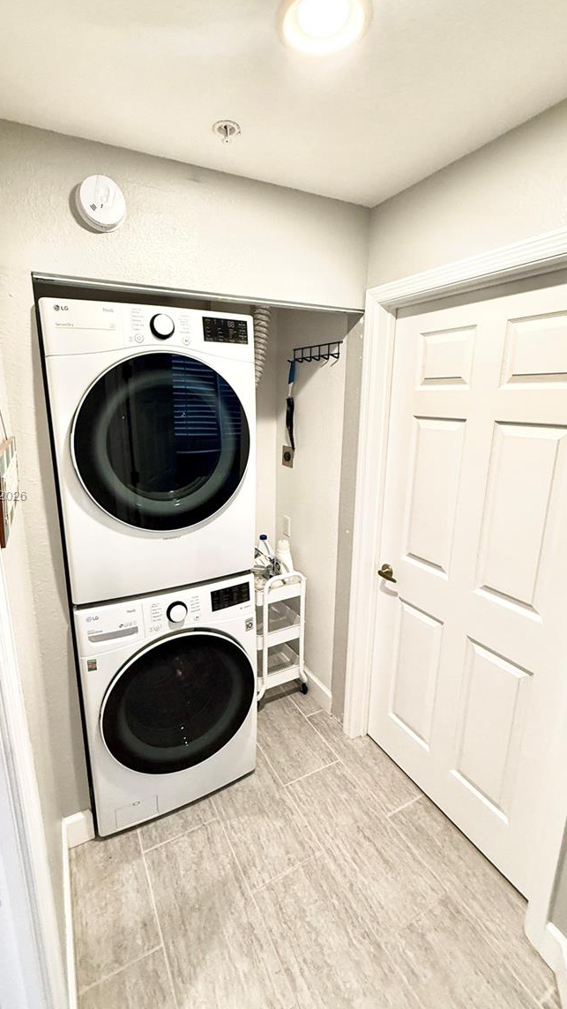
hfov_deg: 66.9
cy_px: 497
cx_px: 259
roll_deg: +0.0
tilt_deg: -13.2
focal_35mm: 16
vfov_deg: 99.4
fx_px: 428
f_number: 2.2
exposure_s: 1/60
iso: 320
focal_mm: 2.22
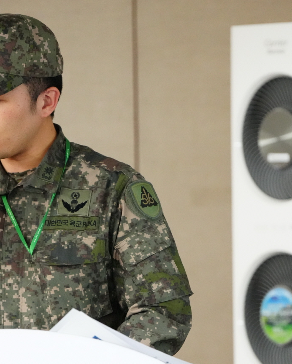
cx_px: 168
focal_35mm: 299
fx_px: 3228
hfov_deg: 5.2
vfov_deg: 6.5
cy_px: 252
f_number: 2.8
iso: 8000
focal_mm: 153
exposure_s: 1/125
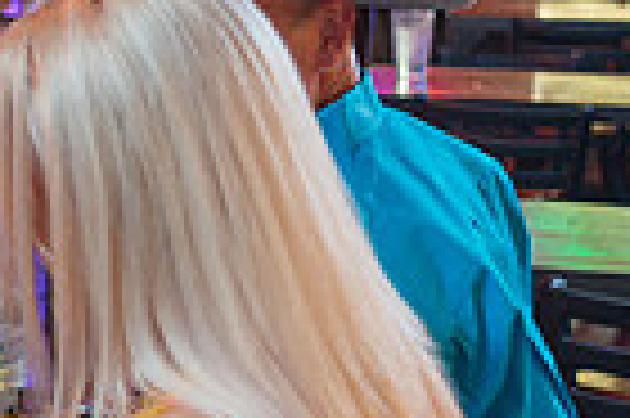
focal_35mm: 139
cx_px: -292
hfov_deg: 13.9
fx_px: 2430
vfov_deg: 9.8
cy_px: 168
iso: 1250
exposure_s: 1/50
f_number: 2.8
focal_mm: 30
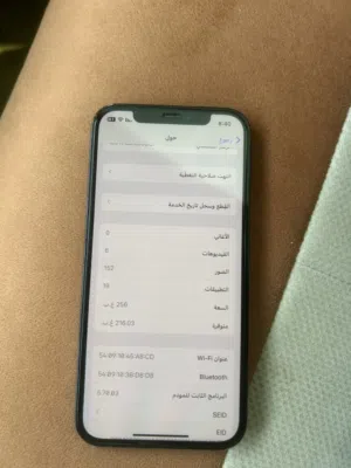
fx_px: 352
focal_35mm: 26
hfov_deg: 53.1
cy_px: 234
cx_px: 176
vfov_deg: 67.3
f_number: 1.5
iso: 100
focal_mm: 5.7
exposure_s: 1/80
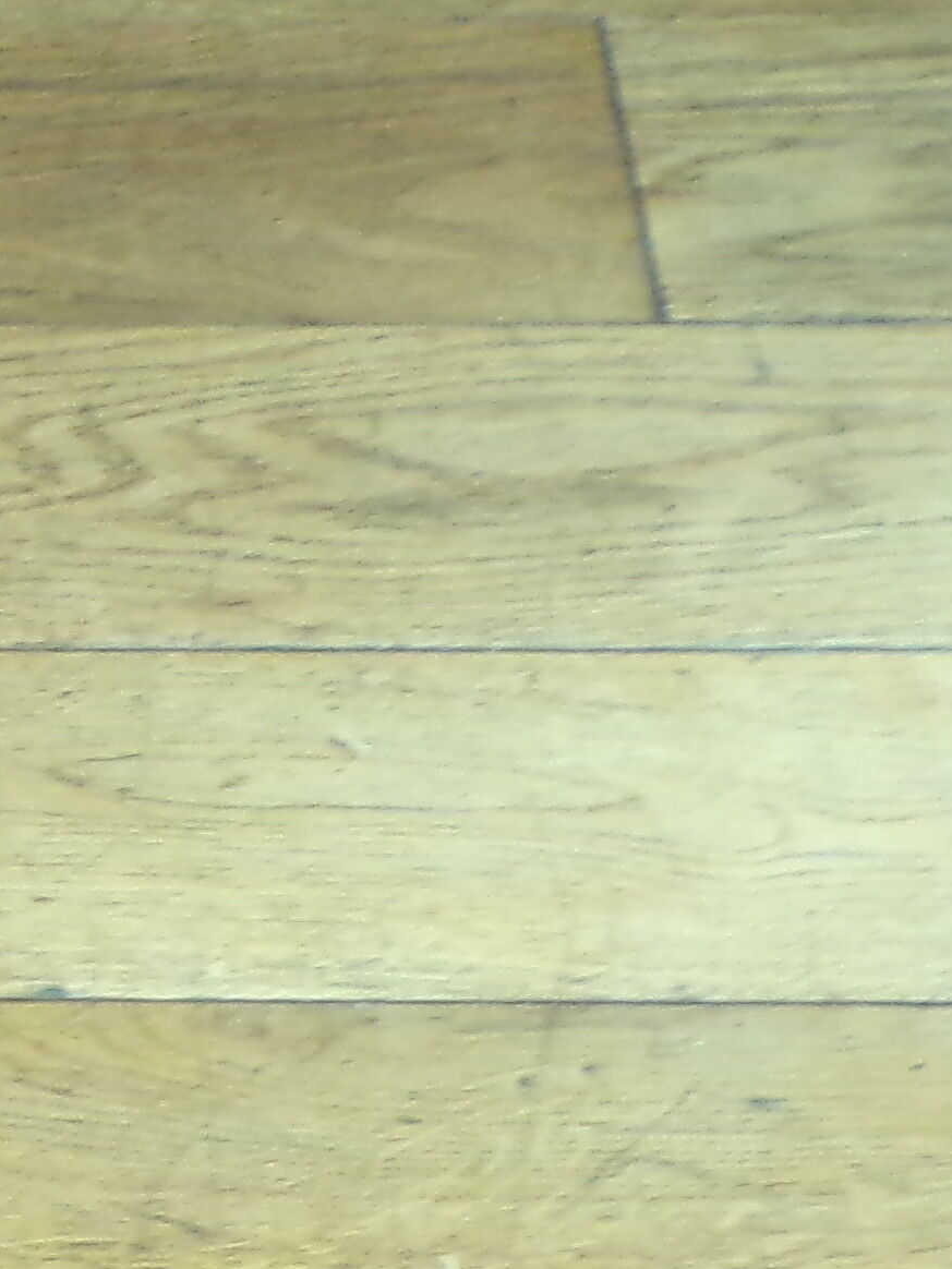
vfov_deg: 10.0
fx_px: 7114
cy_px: 1717
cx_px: -1484
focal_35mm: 194
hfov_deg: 7.1
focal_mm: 8.7
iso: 400
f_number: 3.5
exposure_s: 1/12
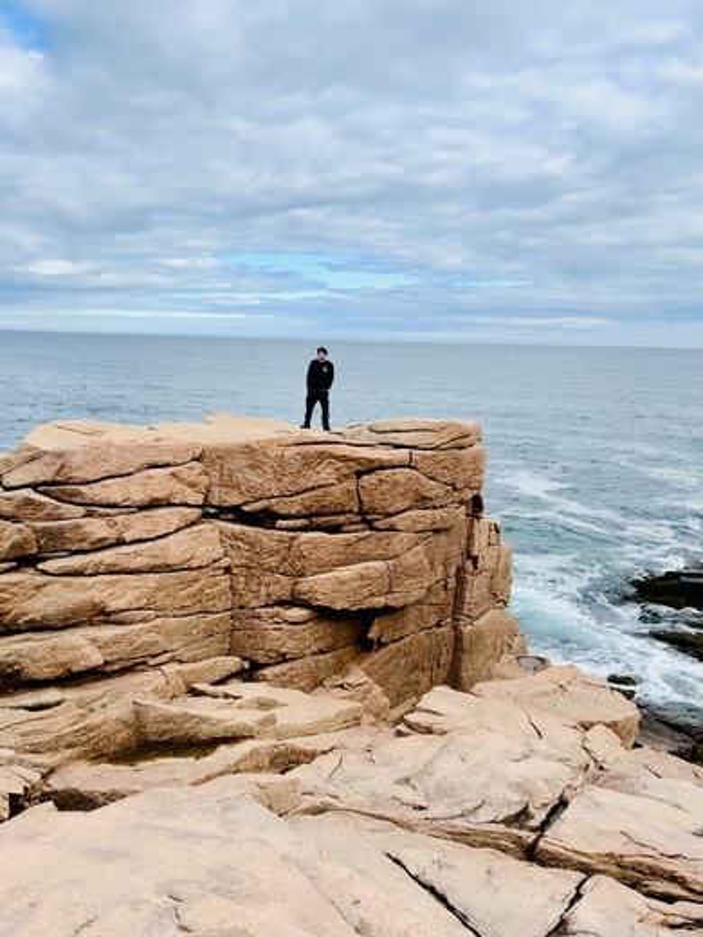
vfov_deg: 67.3
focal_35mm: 26
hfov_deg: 53.1
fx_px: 704
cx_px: 352
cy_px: 468
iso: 50
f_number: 1.5
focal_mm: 5.7
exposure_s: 1/3968
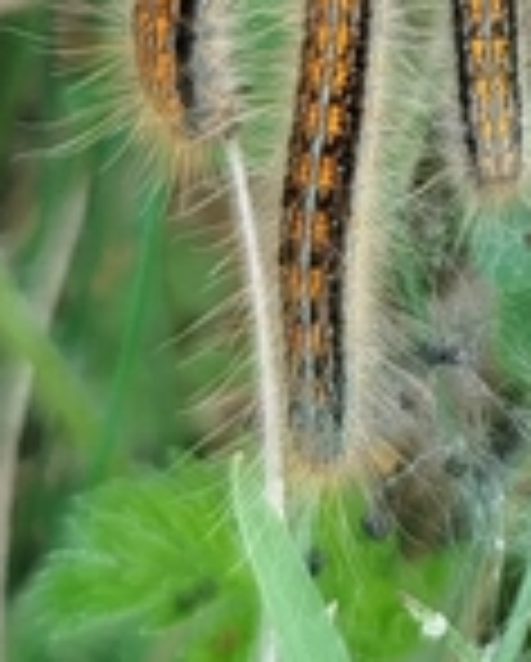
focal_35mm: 204
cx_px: 932
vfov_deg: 9.2
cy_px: -347
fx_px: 3999
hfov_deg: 7.4
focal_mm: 5.31
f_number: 1.7
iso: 50
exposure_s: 1/114
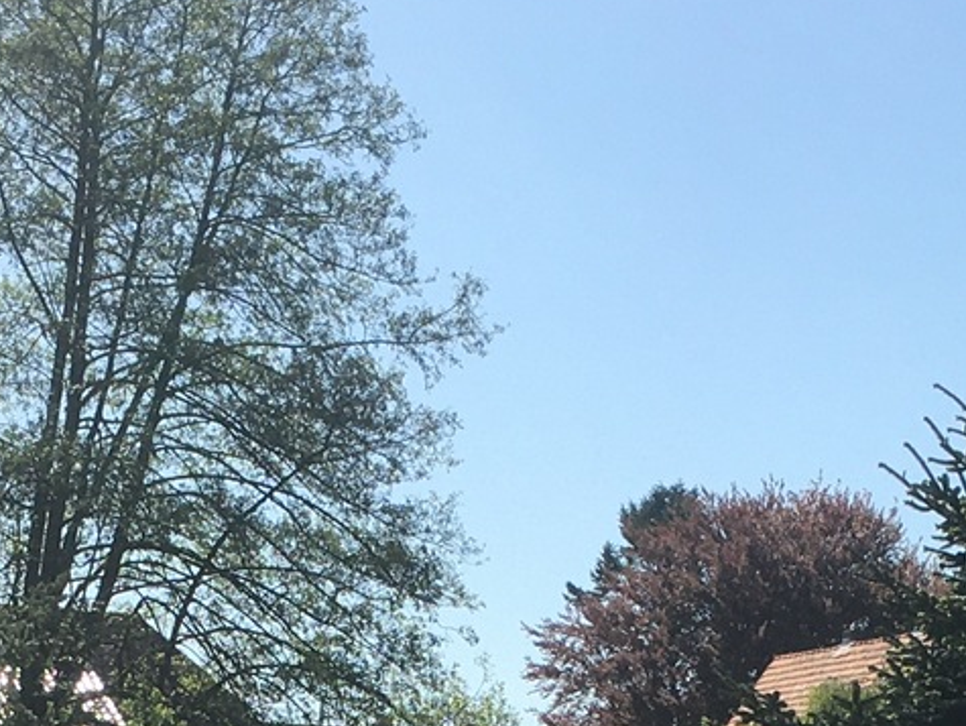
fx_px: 3407
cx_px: 454
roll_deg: -1.7
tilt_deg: -4.8
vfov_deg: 11.2
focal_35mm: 122
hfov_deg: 16.1
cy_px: 1365
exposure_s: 1/1479
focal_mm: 4.15
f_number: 2.2
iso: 25
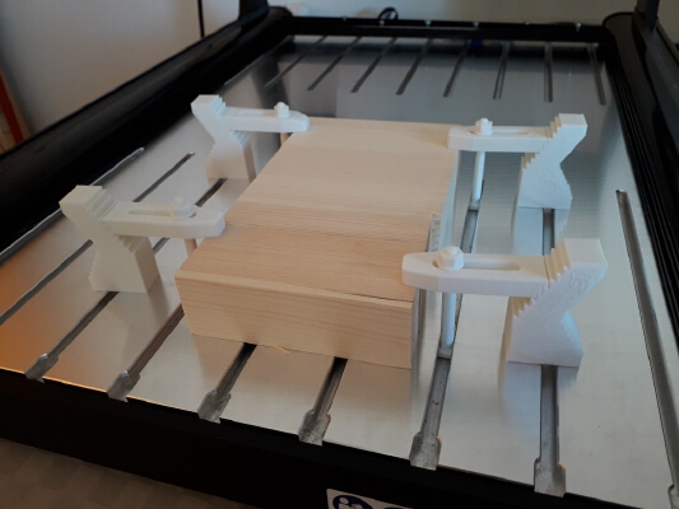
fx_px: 530
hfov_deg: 65.3
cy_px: 254
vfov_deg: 51.4
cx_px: 340
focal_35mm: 27
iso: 125
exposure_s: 1/50
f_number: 1.9
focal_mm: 3.6
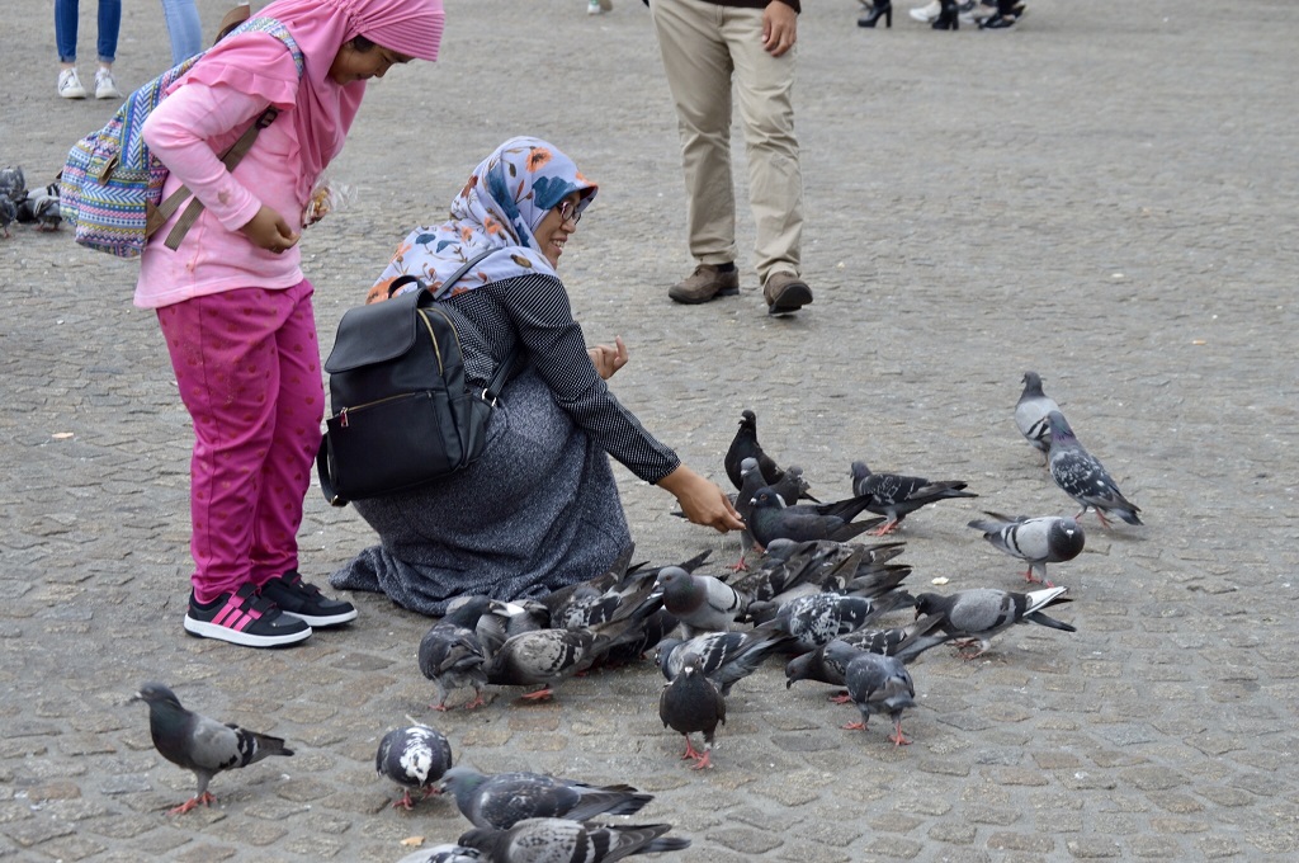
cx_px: 650
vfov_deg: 16.5
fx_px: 2973
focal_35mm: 82
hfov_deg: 24.6
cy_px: 432
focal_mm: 55
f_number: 5.6
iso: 100
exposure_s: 1/125
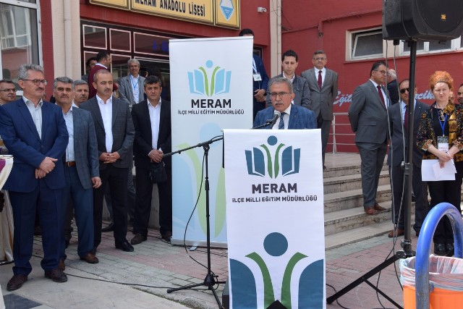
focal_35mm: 42
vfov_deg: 31.9
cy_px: 154
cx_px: 232
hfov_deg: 46.4
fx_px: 540
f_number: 8
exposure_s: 1/250
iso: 280
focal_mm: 28
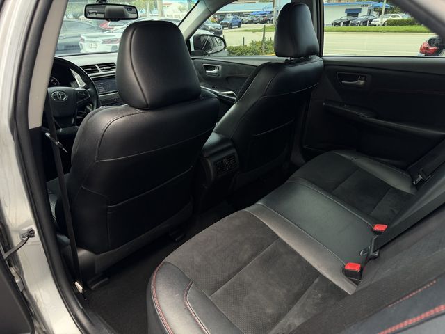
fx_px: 309
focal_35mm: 24
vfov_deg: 56.8
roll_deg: +1.2
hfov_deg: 71.6
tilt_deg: -24.4
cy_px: 167
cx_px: 222
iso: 160
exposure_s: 1/217
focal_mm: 6.76
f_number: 1.78
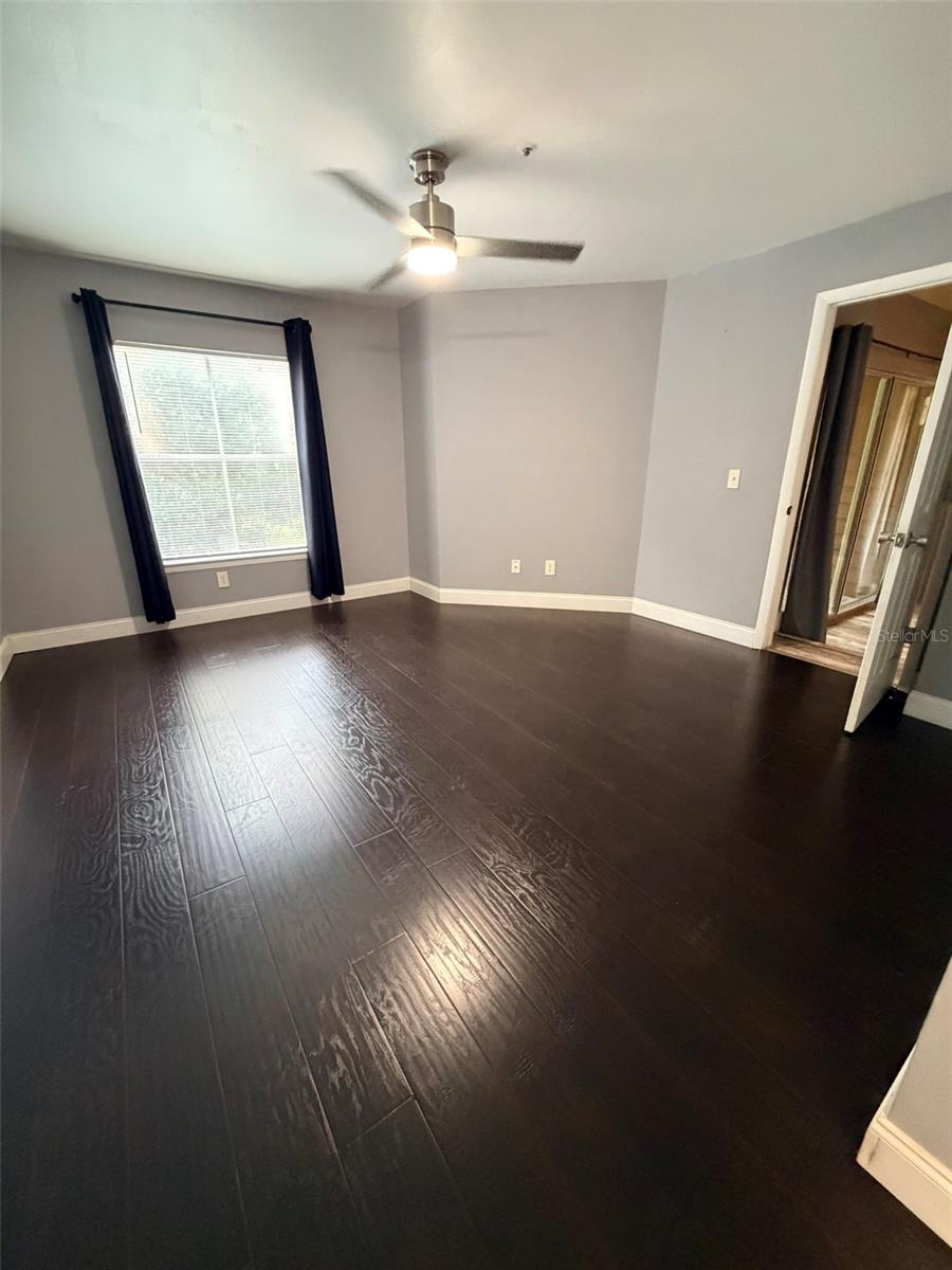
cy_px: 635
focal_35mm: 14
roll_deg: +0.4
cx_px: 476
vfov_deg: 102.1
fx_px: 513
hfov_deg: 85.7
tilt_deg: -19.4
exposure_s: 1/60
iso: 800
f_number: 2.2
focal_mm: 2.22
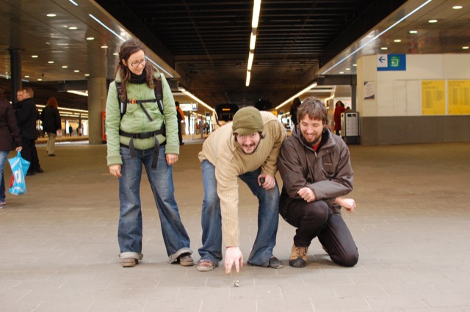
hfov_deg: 37.9
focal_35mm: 52
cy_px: 156
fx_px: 685
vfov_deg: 25.7
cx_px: 235
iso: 1600
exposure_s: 1/80
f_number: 4.5
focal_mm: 35
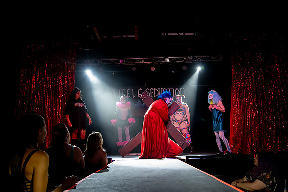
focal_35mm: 29
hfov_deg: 64.2
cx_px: 144
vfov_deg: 45.3
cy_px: 96
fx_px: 230
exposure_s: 1/60
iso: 6400
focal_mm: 28
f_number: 4
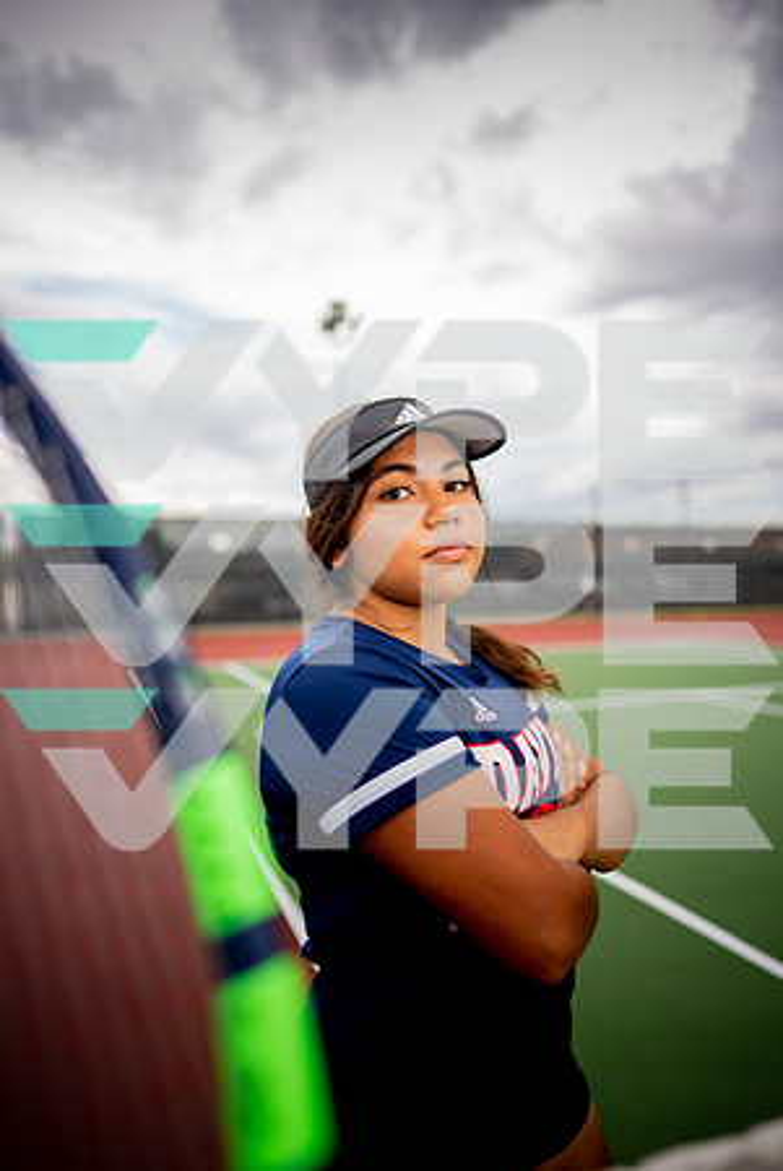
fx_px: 781
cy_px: 586
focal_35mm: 24
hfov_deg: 53.2
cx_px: 392
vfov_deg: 73.7
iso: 50
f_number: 1.4
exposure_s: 1/1250
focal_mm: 24
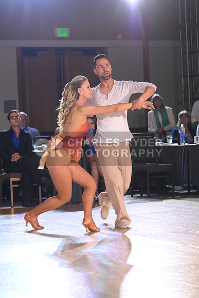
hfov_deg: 11.4
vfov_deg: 17.1
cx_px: 100
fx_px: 994
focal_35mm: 120
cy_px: 149
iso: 6400
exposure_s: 1/250
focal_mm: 120
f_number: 5.6
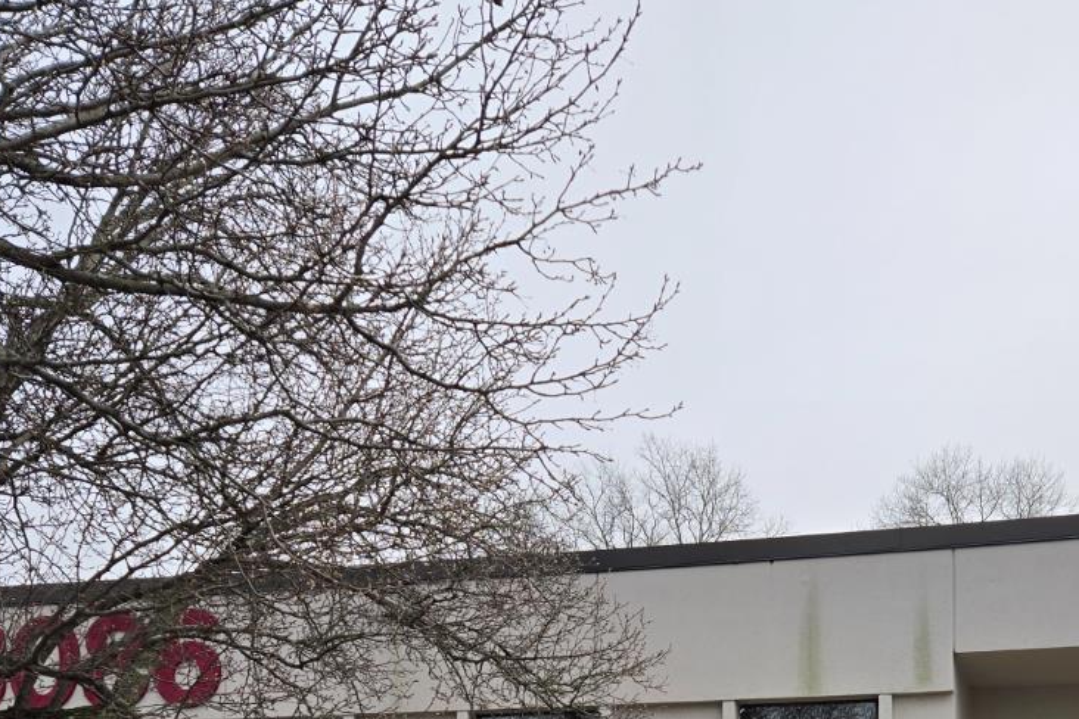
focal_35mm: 49
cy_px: 817
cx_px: 712
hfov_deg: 39.9
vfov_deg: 25.3
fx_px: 1469
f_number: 1.8
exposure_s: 1/1114
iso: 25
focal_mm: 5.4
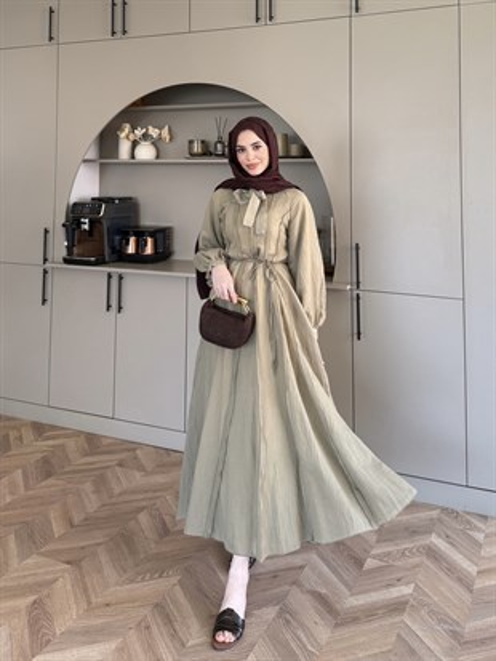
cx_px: 248
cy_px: 330
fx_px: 458
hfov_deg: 56.8
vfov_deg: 71.6
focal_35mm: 24
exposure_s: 1/121
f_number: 1.78
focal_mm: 6.76
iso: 100
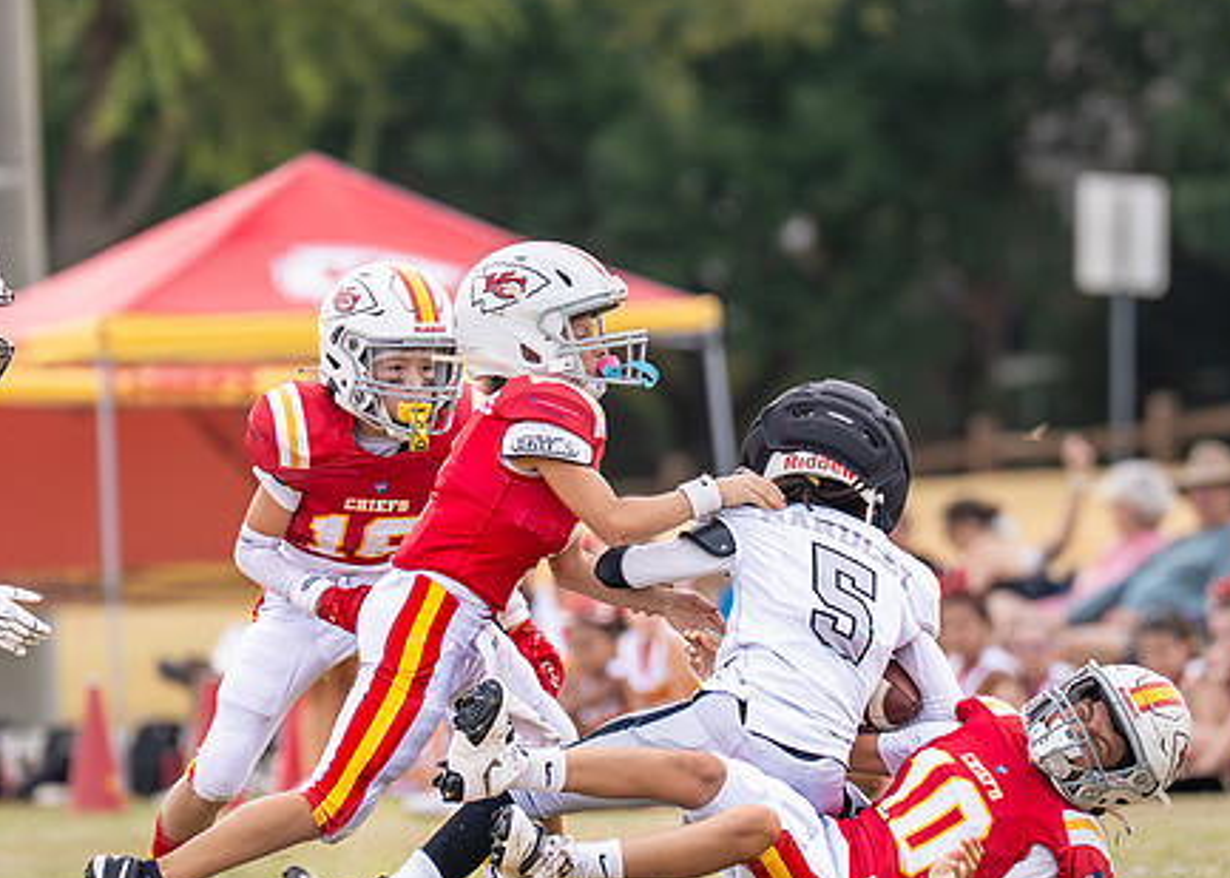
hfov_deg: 3.3
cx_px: 627
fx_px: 21058
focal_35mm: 603
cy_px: 478
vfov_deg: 2.4
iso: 160
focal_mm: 200
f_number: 2.8
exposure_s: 1/1250
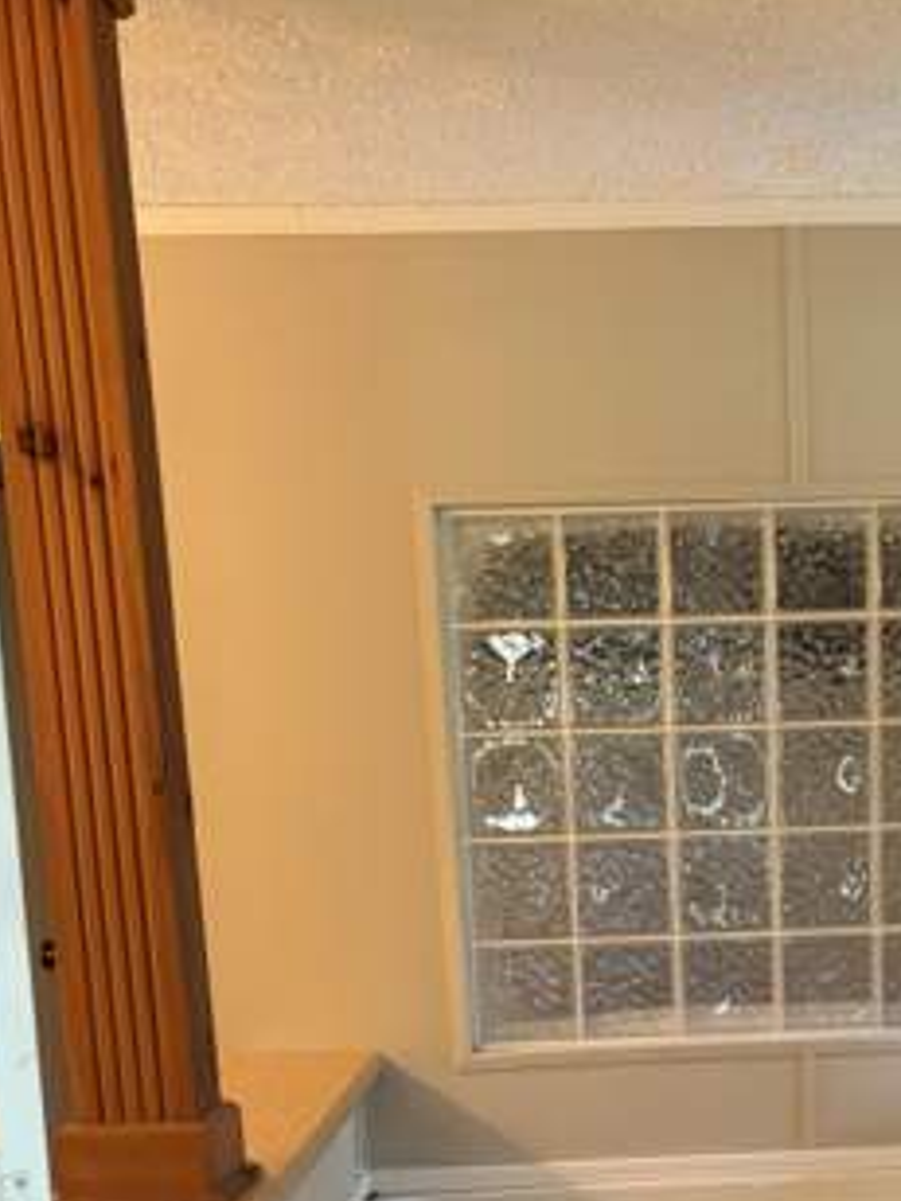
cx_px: 722
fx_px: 1874
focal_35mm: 54
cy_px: 1107
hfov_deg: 26.5
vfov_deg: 33.4
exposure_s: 1/60
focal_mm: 5.96
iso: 250
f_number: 1.6
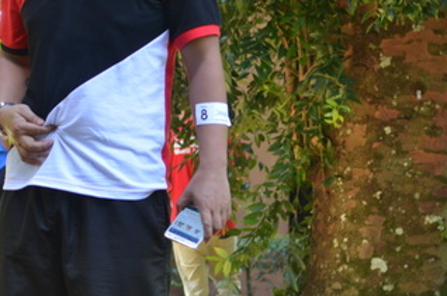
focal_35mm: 207
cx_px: 100
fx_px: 2569
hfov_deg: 9.9
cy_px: 94
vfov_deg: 6.6
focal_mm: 55
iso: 500
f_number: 4
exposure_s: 1/125
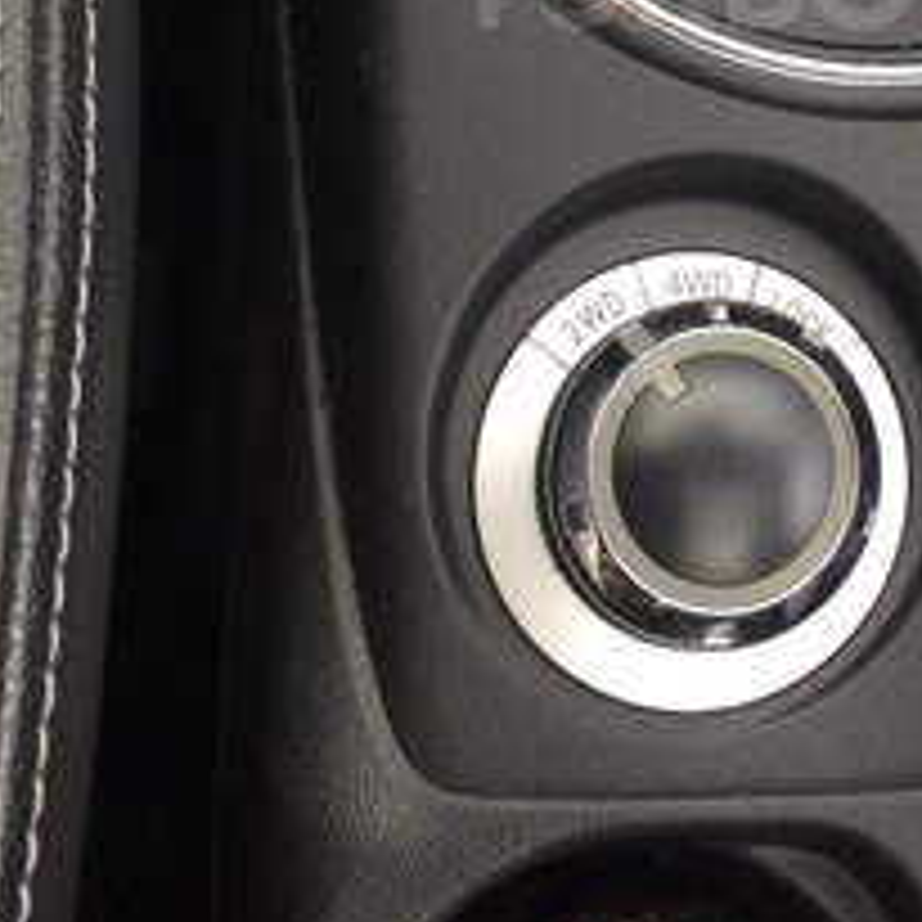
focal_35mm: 62
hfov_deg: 26.9
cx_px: 796
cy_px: -22
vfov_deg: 26.1
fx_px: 1868
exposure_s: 1/104
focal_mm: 4.15
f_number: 2.2
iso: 32
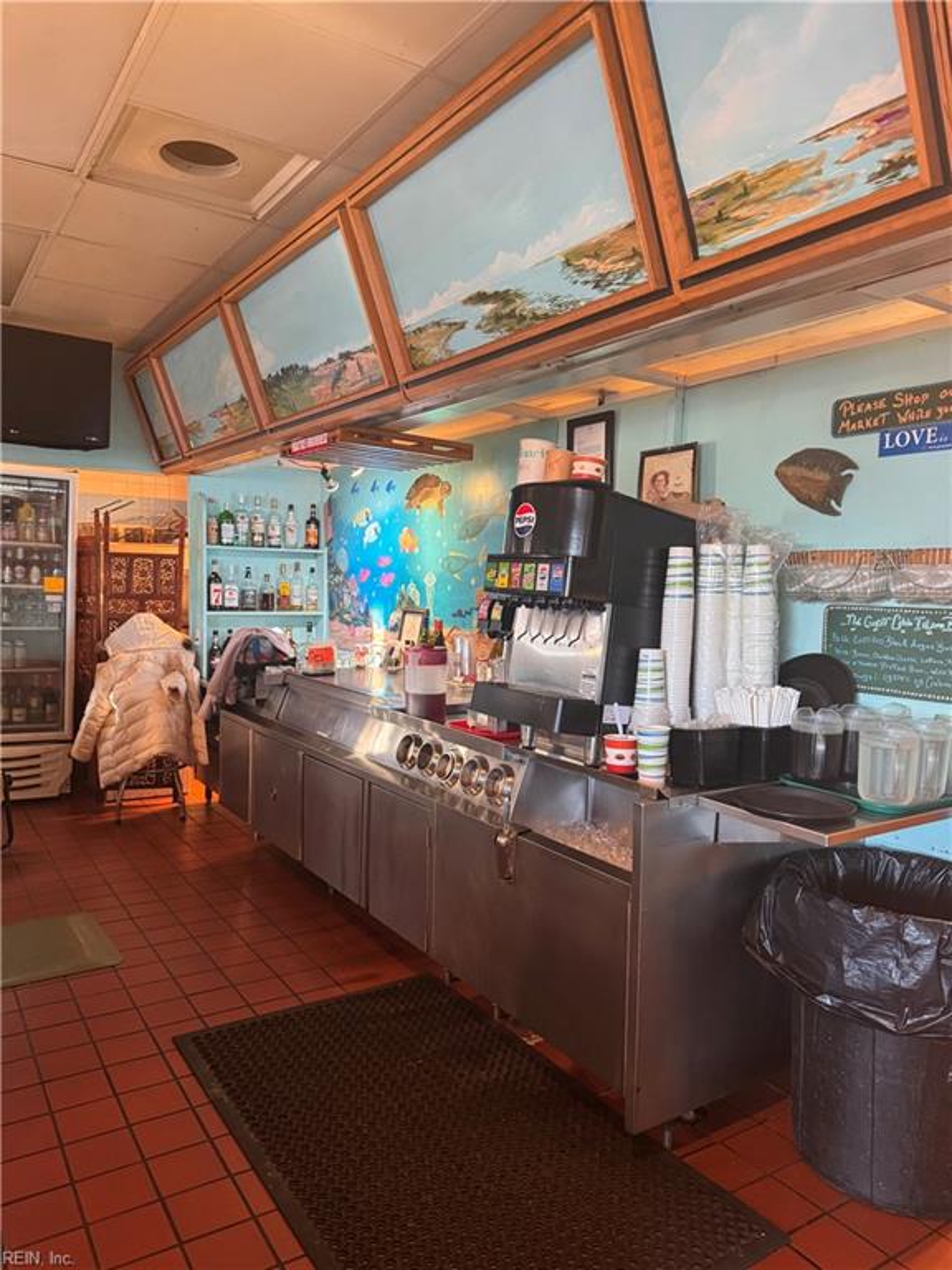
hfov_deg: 56.8
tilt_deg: -4.2
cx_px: 476
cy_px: 635
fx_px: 880
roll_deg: -0.8
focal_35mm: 24
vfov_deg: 71.6
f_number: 1.78
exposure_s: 1/60
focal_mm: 6.76
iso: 500
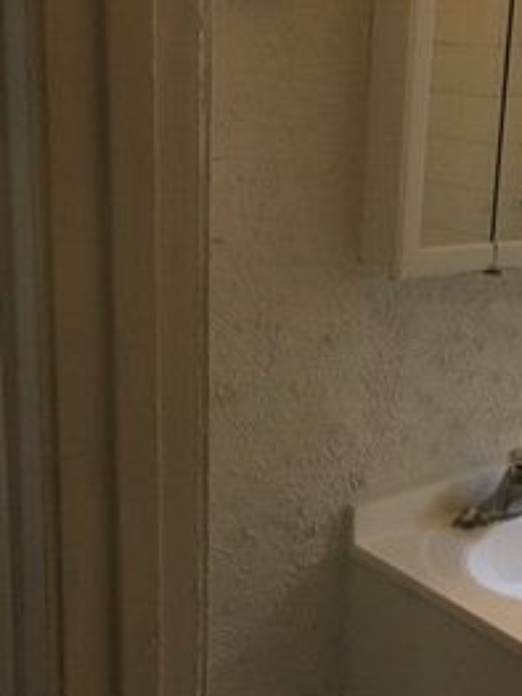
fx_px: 1067
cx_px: 371
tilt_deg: -13.0
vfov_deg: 36.2
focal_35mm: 53
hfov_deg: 27.2
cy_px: 333
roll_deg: -2.8
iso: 40
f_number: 2.2
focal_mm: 4.15
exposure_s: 1/15
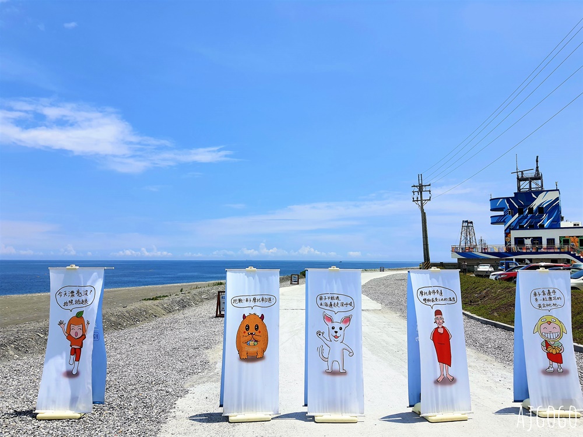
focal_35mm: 26
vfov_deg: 53.1
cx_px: 292
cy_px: 218
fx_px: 438
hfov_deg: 67.3
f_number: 1.7
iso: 50
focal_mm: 4.32
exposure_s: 1/4288
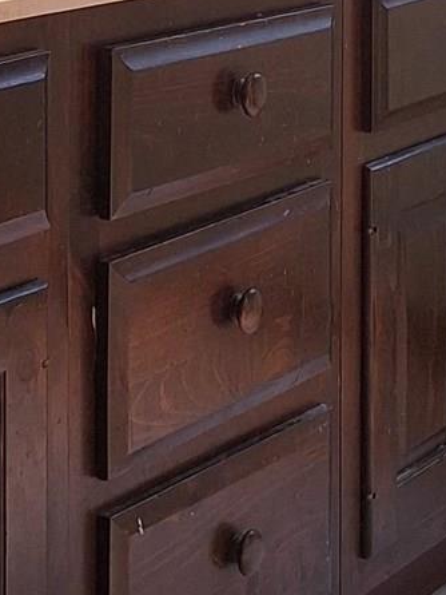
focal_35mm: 119
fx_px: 2043
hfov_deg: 12.4
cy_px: -197
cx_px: 69
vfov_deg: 15.7
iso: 125
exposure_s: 1/40
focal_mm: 5.54
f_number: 1.8
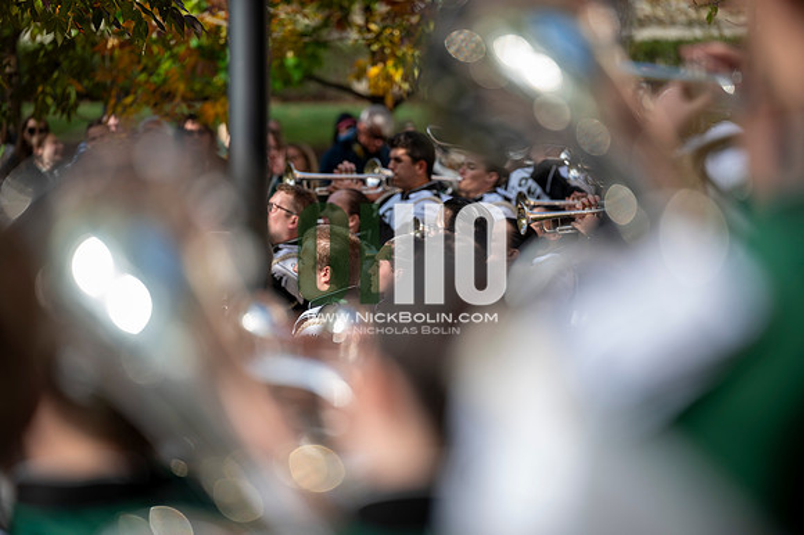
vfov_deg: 6.9
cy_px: 268
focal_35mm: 200
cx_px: 402
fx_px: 4464
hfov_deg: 10.3
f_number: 2.8
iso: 64
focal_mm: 200
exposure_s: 1/500
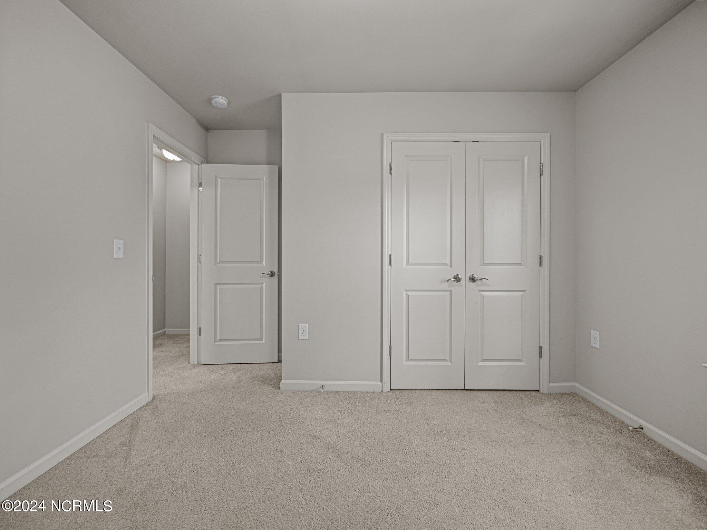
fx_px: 286
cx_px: 354
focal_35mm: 14
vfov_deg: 85.7
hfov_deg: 102.1
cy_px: 265
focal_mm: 7
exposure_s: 1/6
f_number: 4
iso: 400
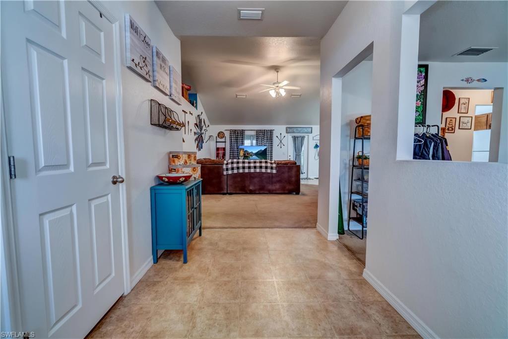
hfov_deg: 100.4
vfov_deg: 77.3
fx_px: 212
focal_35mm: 15
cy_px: 170
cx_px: 254
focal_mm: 10
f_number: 10
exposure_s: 1/2
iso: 400
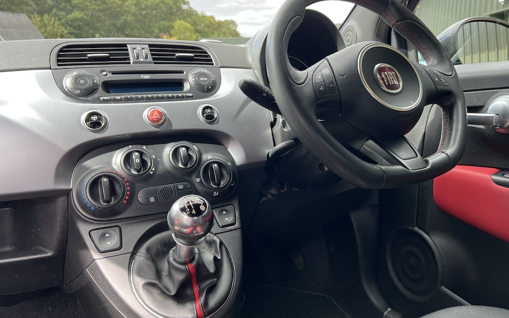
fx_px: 388
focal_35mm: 28
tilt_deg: -12.2
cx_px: 258
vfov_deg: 44.5
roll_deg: +1.0
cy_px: 141
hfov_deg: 66.5
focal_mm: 5.7
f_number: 1.5
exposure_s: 1/219
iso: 40
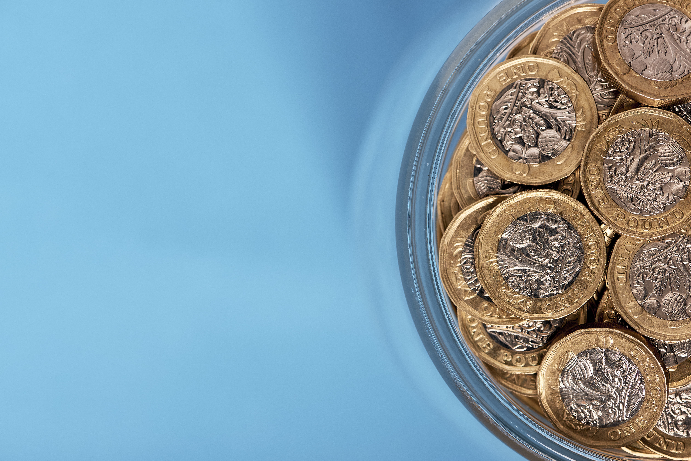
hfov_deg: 19.4
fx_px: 2016
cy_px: 230
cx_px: 346
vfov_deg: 13.1
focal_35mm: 105
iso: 200
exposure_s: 1/125
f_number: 11
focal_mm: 105
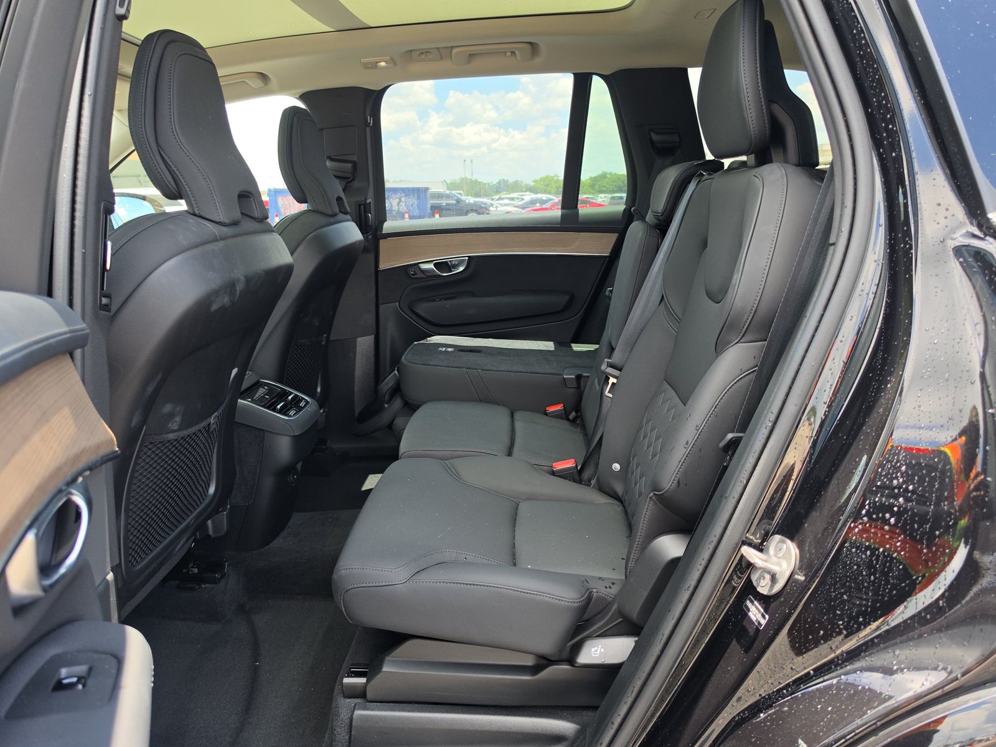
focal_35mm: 23
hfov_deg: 73.9
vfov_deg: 58.9
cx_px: 498
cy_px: 374
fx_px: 662
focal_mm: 6.5
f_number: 1.4
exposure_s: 1/163
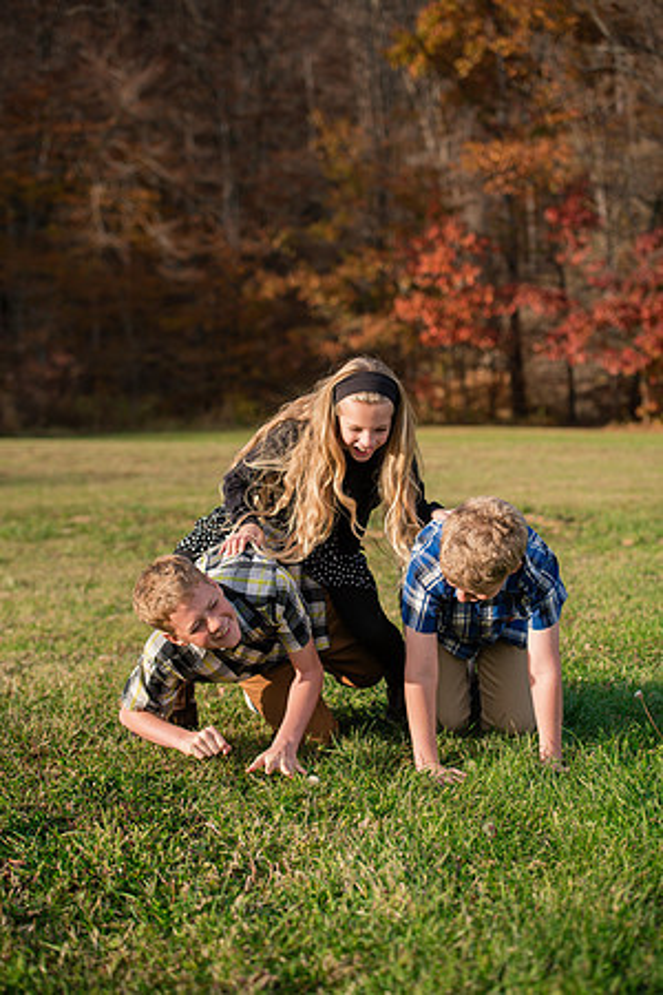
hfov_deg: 19.5
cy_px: 498
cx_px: 332
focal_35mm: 70
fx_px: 1934
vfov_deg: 28.8
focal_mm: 70
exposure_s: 1/2500
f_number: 3.5
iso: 560
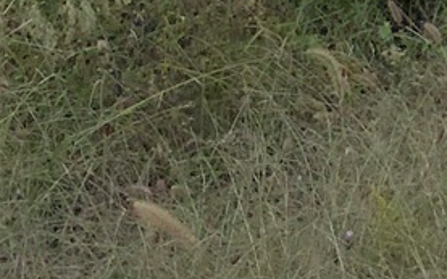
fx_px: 2606
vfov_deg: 5.6
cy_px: -652
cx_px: 613
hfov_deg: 9.6
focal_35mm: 214
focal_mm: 4
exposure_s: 1/2525
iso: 20
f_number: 1.8
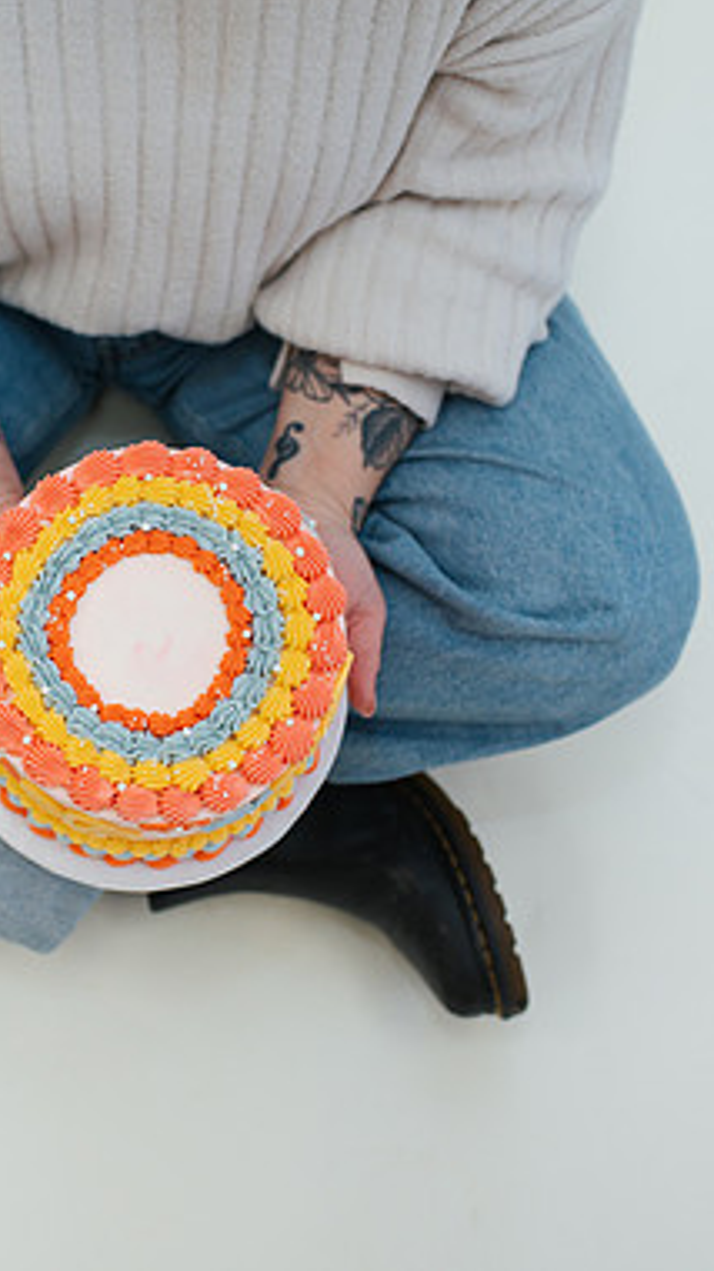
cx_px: 137
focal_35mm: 58
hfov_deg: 20.5
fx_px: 1954
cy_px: 630
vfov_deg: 36.0
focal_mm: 35
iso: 360
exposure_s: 1/160
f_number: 3.2
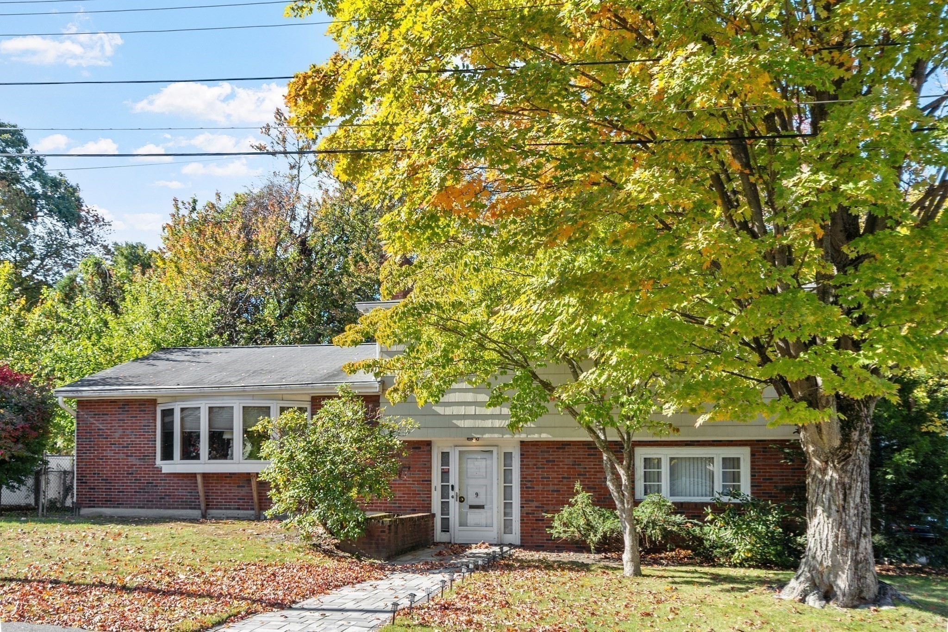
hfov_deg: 57.2
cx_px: 474
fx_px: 869
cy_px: 316
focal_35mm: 33
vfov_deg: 40.0
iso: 200
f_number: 8
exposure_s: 1/125
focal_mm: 22
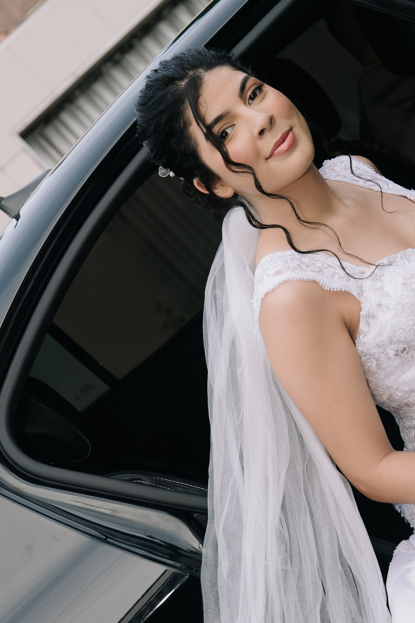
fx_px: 1504
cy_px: 305
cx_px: 352
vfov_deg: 23.4
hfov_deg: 15.6
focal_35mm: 87
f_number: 4
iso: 800
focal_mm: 44
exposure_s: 1/320
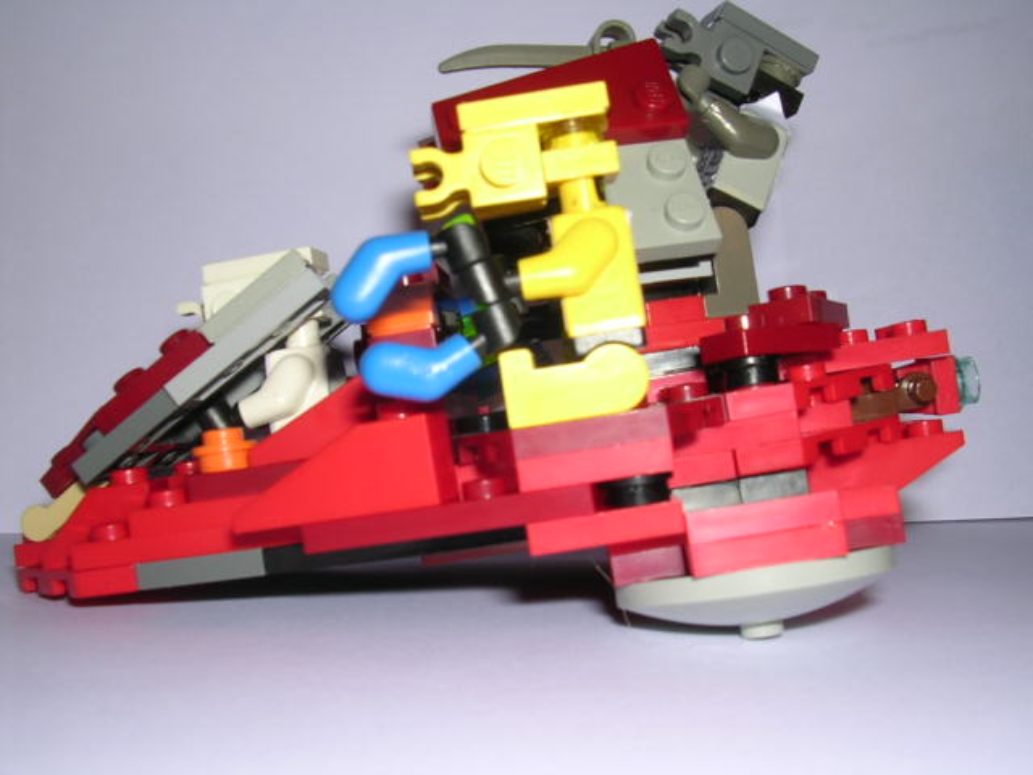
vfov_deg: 37.7
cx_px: 516
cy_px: 388
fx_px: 1134
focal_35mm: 38
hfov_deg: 49.0
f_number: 5.6
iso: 100
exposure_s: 1/60.1
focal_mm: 5.8
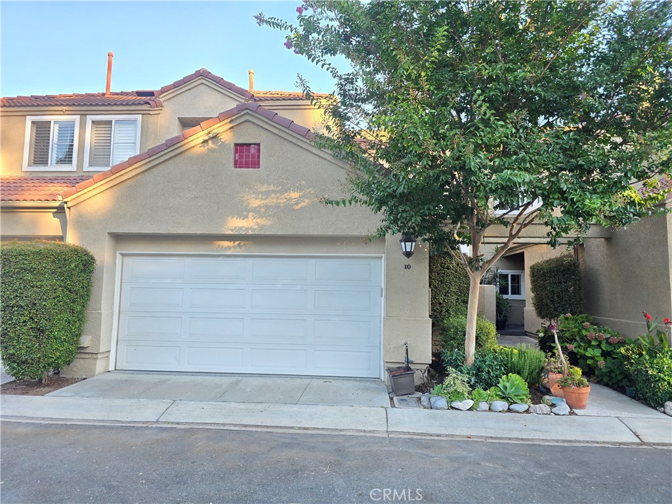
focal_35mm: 23
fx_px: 446
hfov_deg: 73.9
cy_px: 252
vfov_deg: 58.9
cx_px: 336
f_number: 1.7
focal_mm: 6.3
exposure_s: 1/180
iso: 40
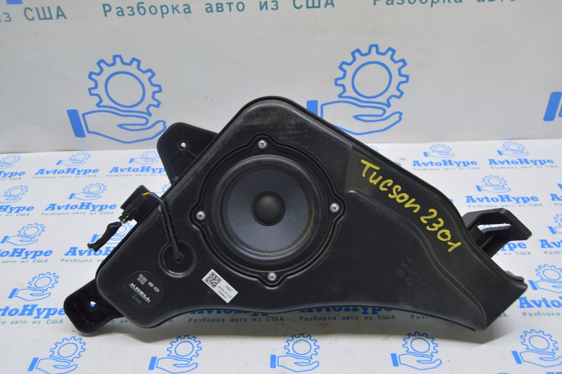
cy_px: 187
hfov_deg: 57.3
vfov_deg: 39.9
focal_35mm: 33
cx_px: 281
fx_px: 515
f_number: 5.6
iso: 400
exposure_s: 1/20
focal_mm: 22
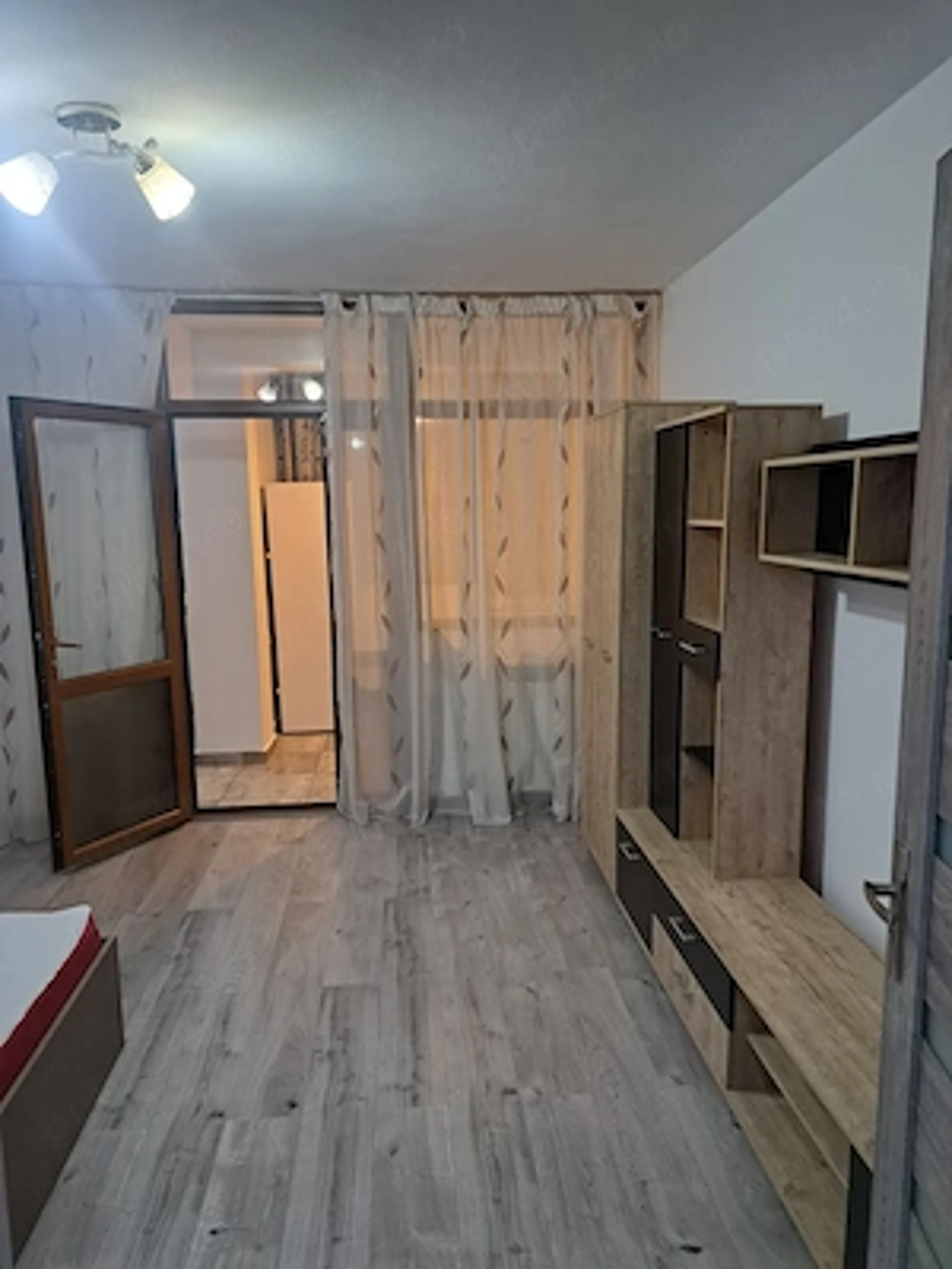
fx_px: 880
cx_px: 476
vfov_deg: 71.6
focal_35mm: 24
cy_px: 634
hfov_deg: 56.8
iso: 250
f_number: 1.8
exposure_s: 1/50
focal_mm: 5.23
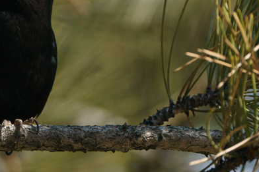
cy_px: -23
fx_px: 11563
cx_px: 28
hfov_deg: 1.3
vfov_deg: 0.9
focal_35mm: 1608
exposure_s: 1/2000
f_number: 7.1
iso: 500
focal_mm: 600
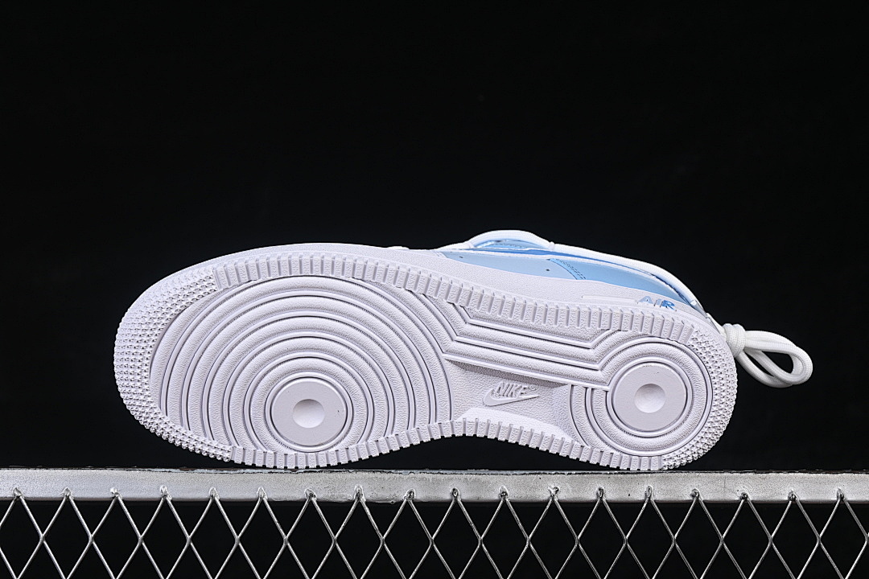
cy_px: 290
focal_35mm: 75
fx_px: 1810
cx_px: 434
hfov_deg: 27.0
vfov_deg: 18.2
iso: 160
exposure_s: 1/80
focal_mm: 50
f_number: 8
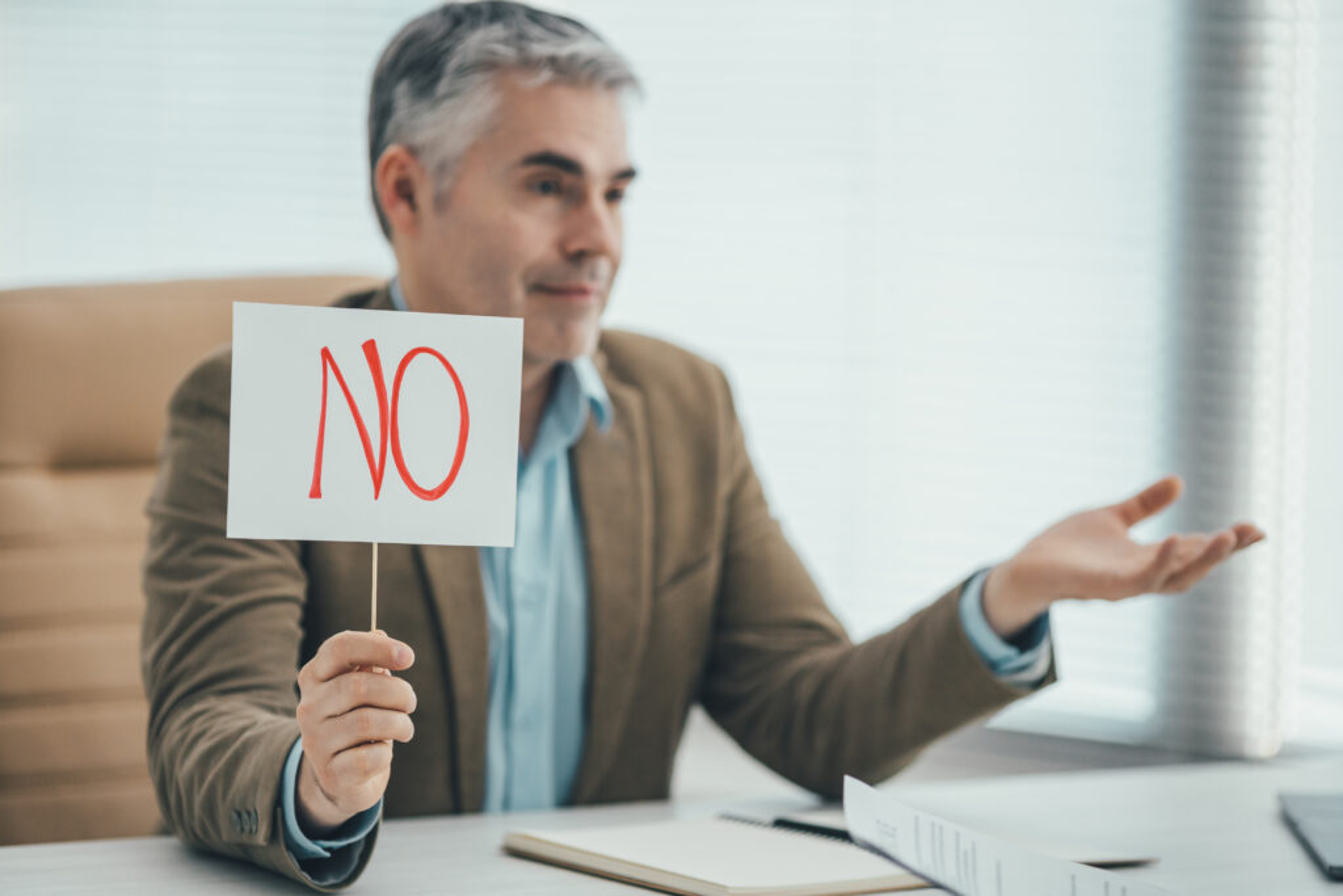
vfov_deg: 10.2
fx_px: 5037
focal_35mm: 135
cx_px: 672
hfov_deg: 15.2
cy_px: 448
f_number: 2.2
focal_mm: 135
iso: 640
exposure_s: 1/320
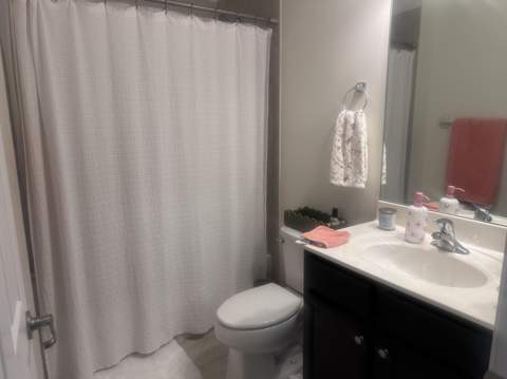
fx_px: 351
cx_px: 254
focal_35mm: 24
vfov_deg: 56.7
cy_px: 190
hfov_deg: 71.7
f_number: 1.78
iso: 160
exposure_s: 1/120
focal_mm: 6.86
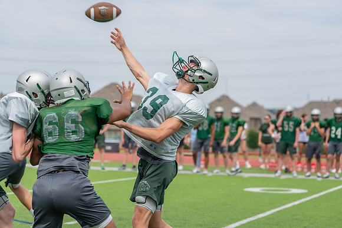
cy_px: 114
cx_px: 171
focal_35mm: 141
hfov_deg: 14.5
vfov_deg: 9.7
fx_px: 1340
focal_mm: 141
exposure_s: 1/1250
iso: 400
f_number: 5.6
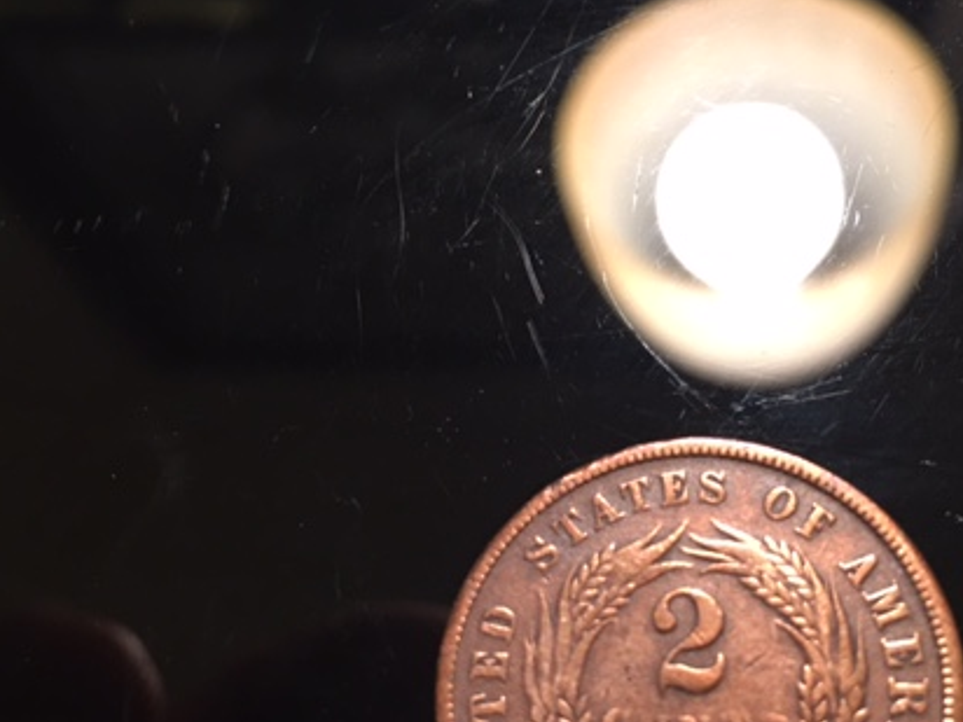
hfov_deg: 41.6
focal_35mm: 45
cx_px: 633
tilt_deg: -65.8
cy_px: 439
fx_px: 1252
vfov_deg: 32.1
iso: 80
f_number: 2.2
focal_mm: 4.15
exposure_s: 1/15
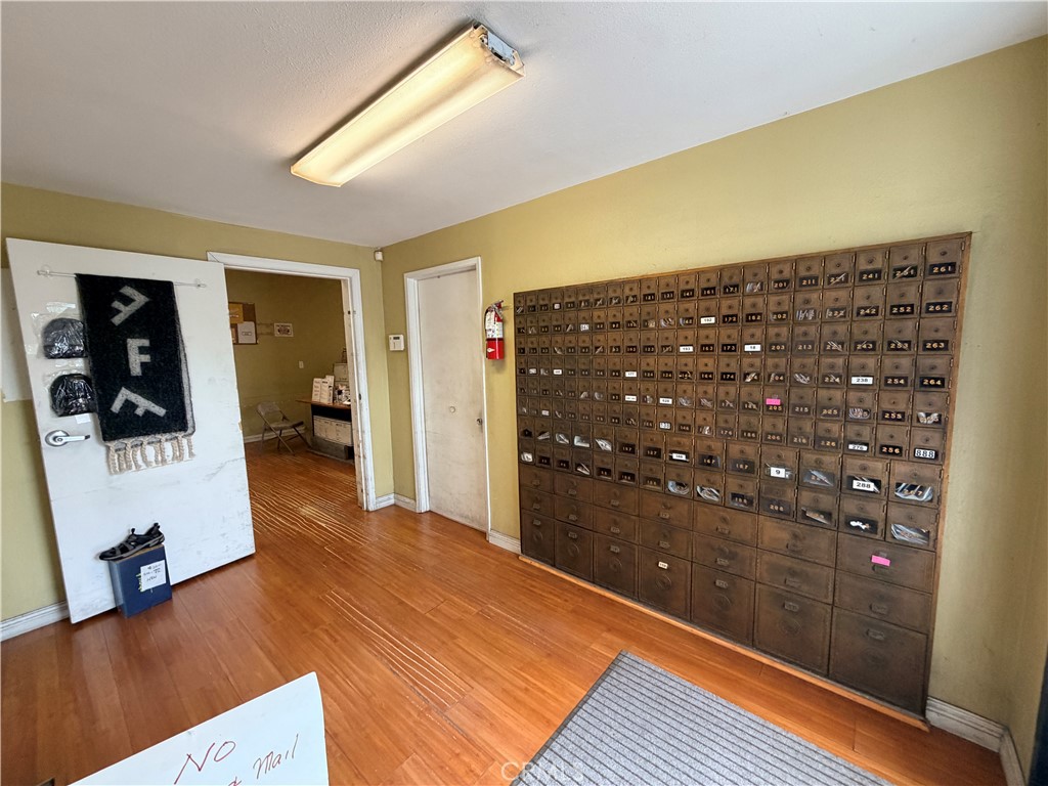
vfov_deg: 85.7
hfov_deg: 102.1
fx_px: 424
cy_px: 393
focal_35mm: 14
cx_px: 524
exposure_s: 1/120
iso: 320
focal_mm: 2.22
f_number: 2.2
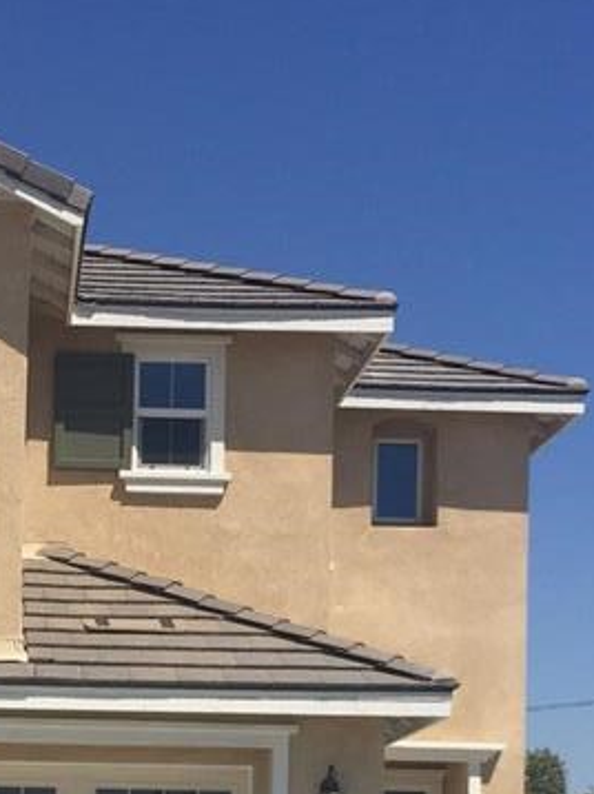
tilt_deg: +4.7
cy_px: 872
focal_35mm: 83
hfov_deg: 17.5
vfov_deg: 22.3
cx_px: 42
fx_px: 1901
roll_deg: -1.4
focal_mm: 4.15
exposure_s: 1/3968
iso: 32
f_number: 2.2
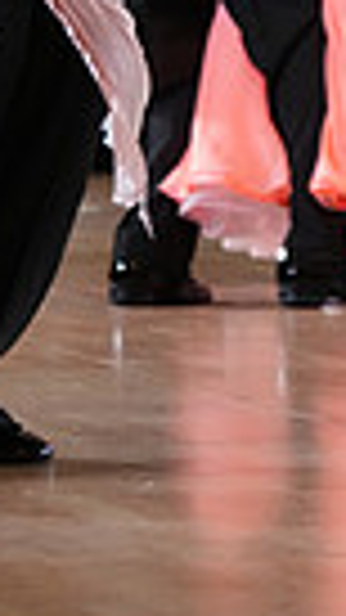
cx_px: -92
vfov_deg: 4.6
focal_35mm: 465
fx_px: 7589
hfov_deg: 2.6
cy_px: -612
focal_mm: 105
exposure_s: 1/400
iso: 3200
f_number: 4
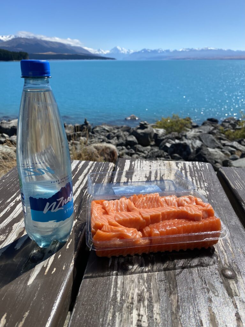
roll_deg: -0.1
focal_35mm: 26
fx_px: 245
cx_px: 122
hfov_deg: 53.1
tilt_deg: -21.5
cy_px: 164
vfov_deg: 67.3
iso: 32
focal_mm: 4.25
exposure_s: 1/4444
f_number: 1.8
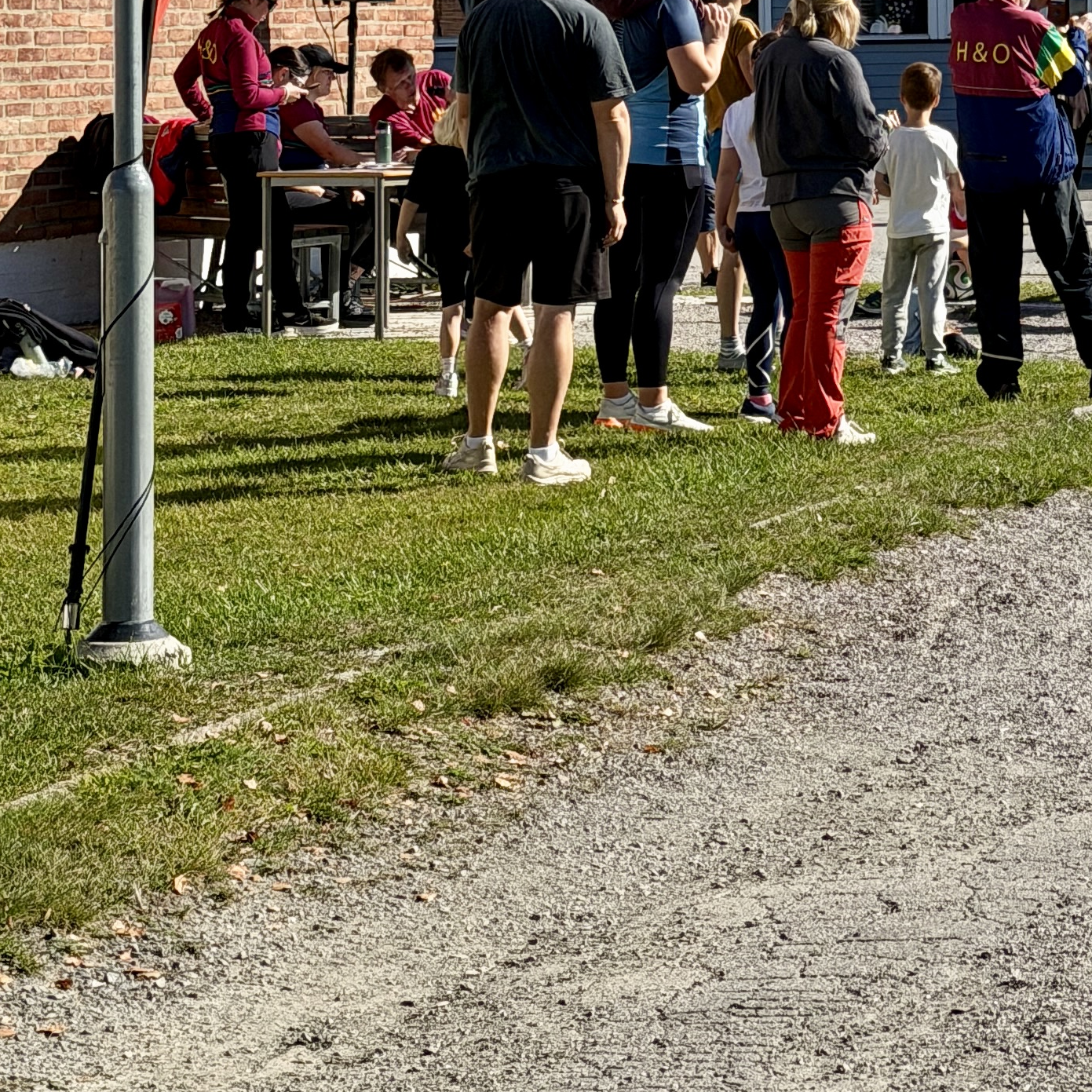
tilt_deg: +3.1
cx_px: 1045
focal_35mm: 123
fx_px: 4390
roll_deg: -0.3
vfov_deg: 13.8
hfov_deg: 14.0
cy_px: -188
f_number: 1.78
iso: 64
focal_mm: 6.76
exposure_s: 1/4878
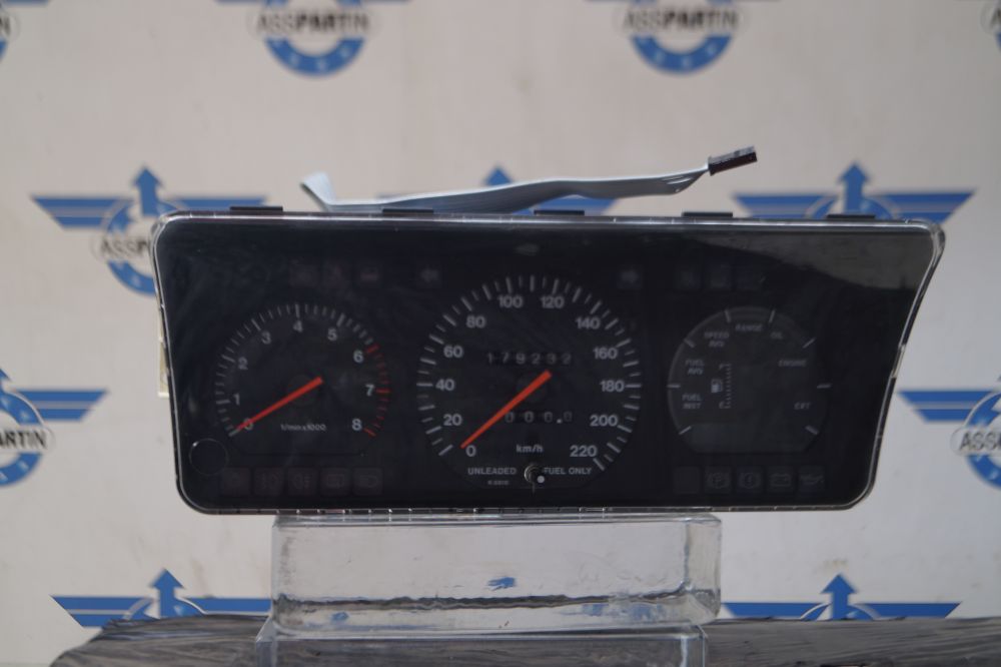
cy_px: 334
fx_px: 1167
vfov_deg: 31.9
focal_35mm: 42
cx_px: 500
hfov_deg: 46.4
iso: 125
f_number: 4.5
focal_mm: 28
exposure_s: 1/160
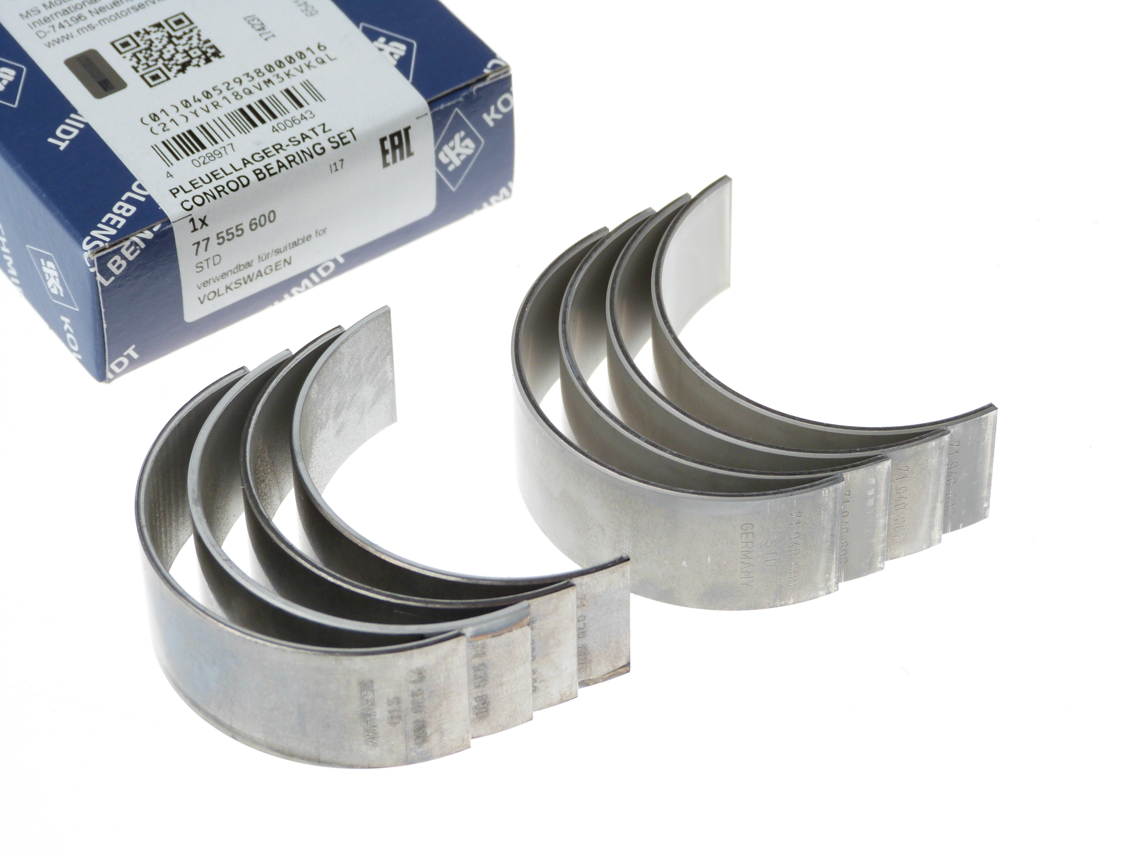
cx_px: 571
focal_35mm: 109
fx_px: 3596
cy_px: 428
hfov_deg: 18.0
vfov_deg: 13.6
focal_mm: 19.7
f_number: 3.5
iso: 100
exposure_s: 1/100
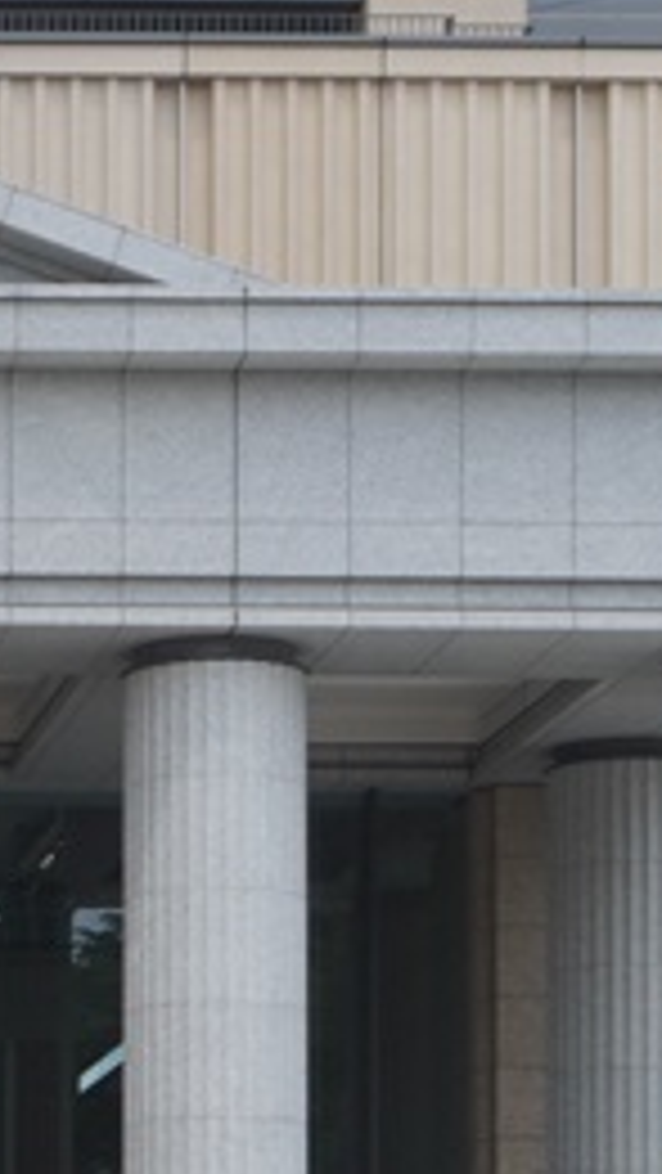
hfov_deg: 7.4
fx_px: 4957
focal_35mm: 159
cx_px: -597
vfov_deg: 13.1
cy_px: 1507
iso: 100
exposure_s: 1/500
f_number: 4.5
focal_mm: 22
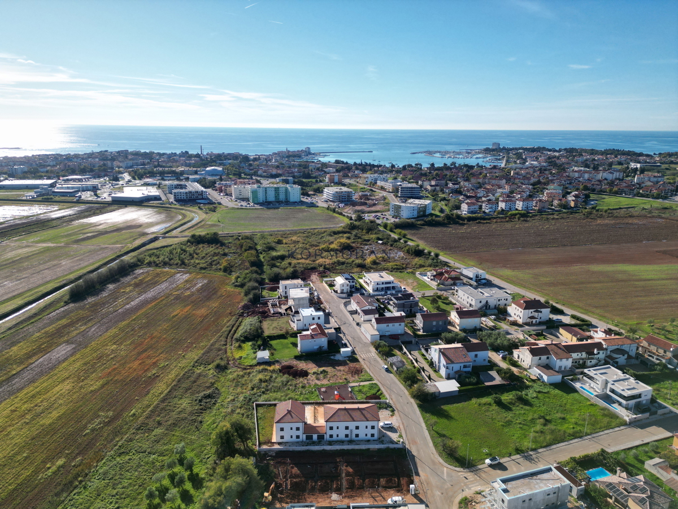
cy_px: 254
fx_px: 470
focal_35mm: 24
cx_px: 339
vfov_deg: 56.8
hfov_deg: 71.6
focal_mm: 6.72
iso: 120
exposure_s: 1/4000
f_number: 1.7
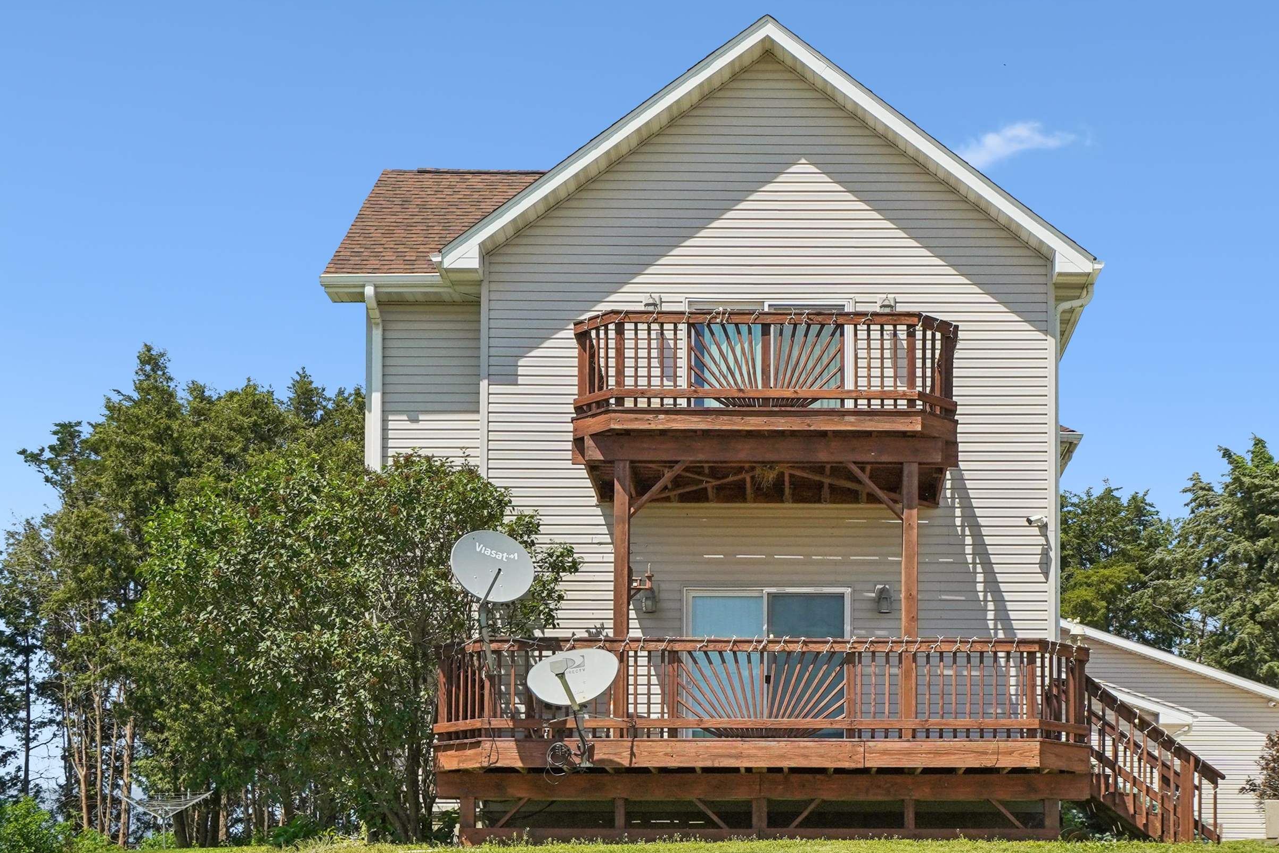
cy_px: 424
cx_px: 809
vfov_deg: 24.6
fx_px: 1954
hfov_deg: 36.0
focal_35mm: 55
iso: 400
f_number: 9
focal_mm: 29
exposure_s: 1/1250
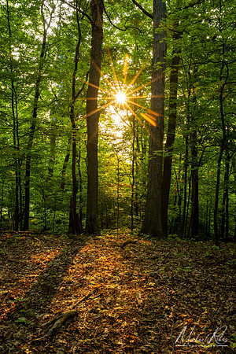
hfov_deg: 43.6
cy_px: 177
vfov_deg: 61.9
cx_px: 118
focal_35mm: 30
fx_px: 295
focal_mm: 20
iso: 100
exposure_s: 1/2.5
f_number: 16
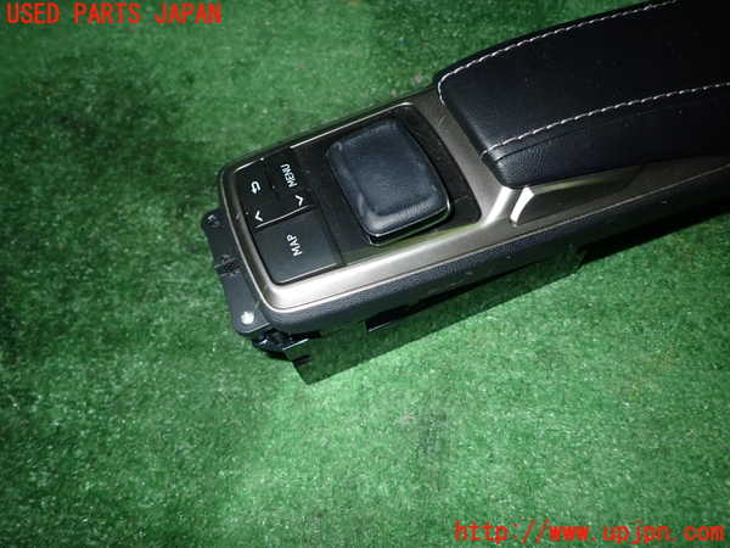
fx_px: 527
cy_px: 274
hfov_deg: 69.4
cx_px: 365
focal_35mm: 25
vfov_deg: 54.9
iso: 250
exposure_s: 1/30
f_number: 5.6
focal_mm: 4.5
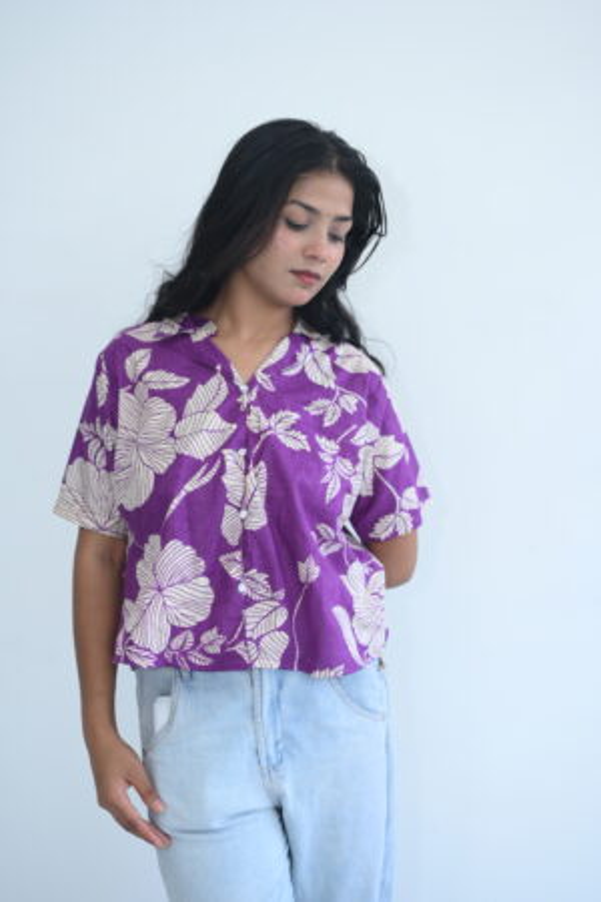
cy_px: 451
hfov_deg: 27.0
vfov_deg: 39.6
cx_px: 300
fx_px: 1252
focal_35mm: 50
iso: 125
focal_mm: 50
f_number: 2.5
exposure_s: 1/160
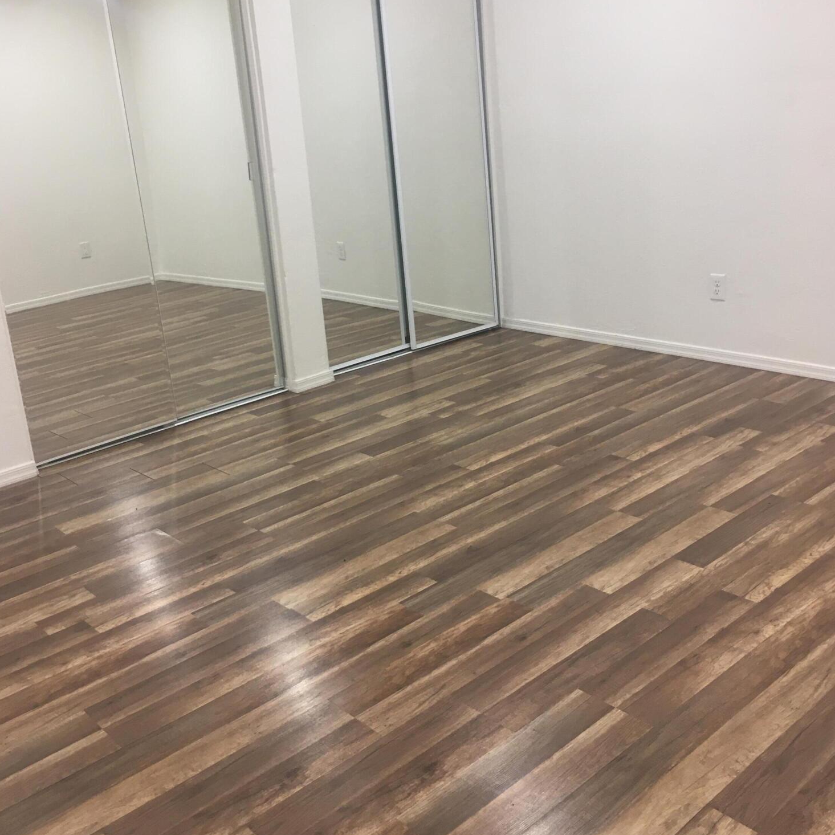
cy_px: 364
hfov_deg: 47.2
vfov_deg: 47.1
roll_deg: +5.0
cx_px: 414
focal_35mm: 35
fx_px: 955
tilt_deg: -15.8
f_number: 2.2
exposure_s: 1/30
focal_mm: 4.15
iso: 50
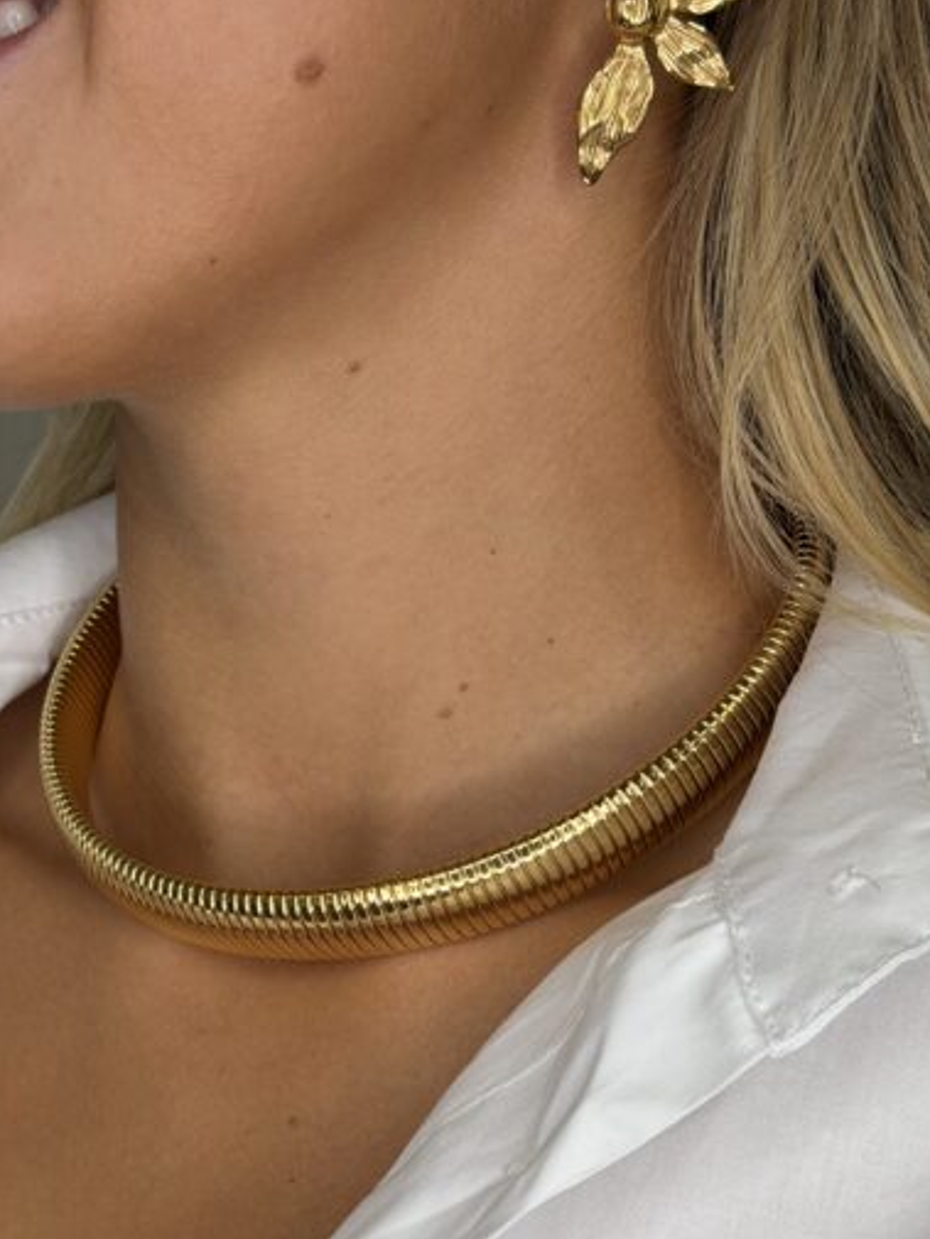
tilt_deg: -8.1
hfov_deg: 19.2
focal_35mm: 76
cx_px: 204
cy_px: 849
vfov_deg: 25.5
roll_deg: +0.6
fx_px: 2721
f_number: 1.78
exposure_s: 1/762
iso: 64
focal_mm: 6.76
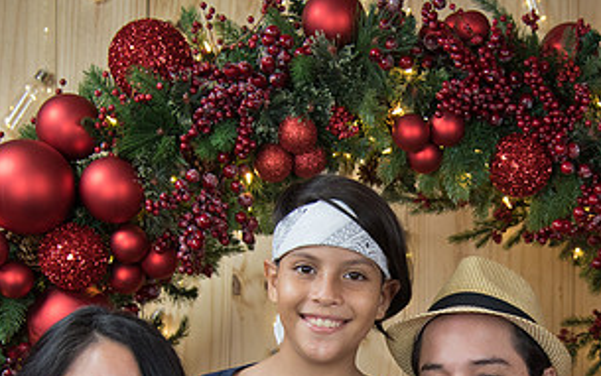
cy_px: 405
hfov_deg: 25.0
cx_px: 443
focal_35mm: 82
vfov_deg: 15.6
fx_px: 1344
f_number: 4
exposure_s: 1/80
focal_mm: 38
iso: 1000
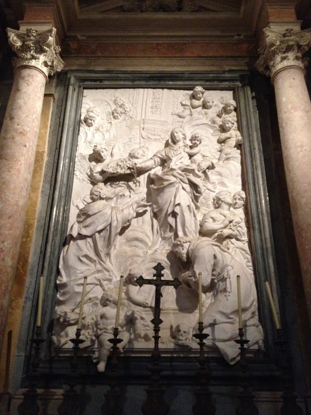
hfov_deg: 40.7
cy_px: 208
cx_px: 156
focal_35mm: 35
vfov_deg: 52.6
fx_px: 419
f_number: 2.4
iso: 640
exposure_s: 1/15
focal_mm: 4.28
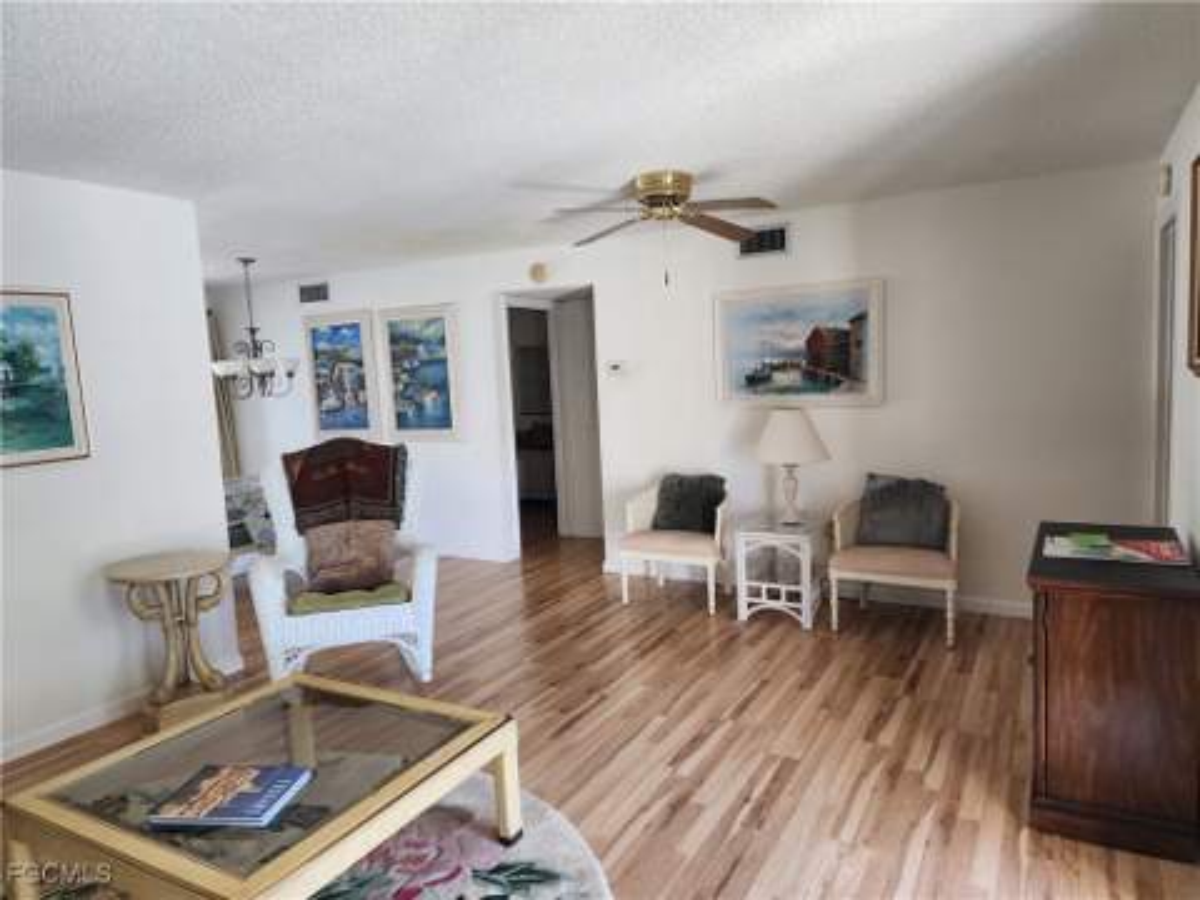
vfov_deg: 58.9
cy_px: 450
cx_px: 600
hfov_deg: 73.9
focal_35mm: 23
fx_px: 797
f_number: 1.8
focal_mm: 6.4
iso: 320
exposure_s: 1/120
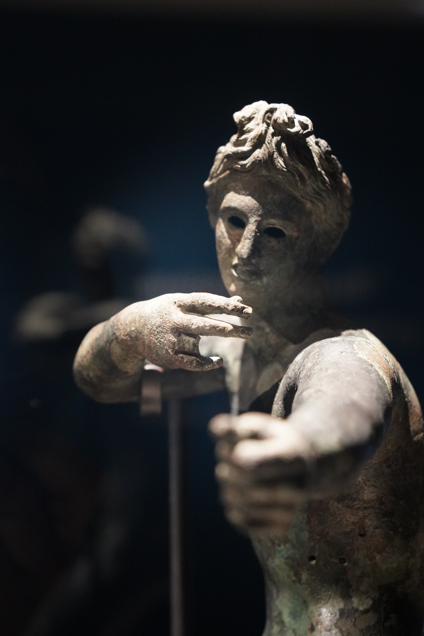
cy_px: 292
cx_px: 237
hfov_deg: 15.9
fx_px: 1519
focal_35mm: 86
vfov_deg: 23.6
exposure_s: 1/160
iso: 10000
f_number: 4
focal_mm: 73
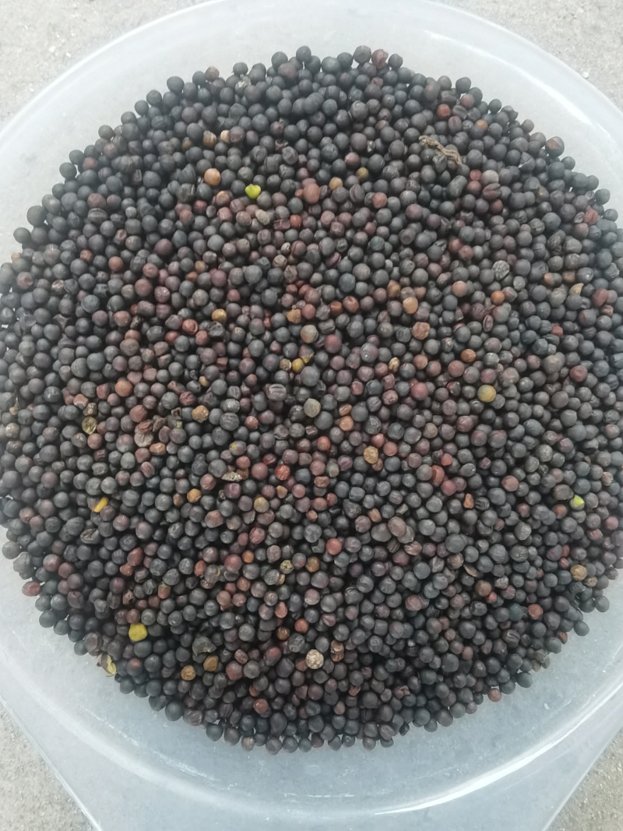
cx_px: 312
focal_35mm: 27
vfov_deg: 65.3
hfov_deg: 51.3
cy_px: 416
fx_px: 648
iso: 200
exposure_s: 1/50
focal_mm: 2.26
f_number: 2.2
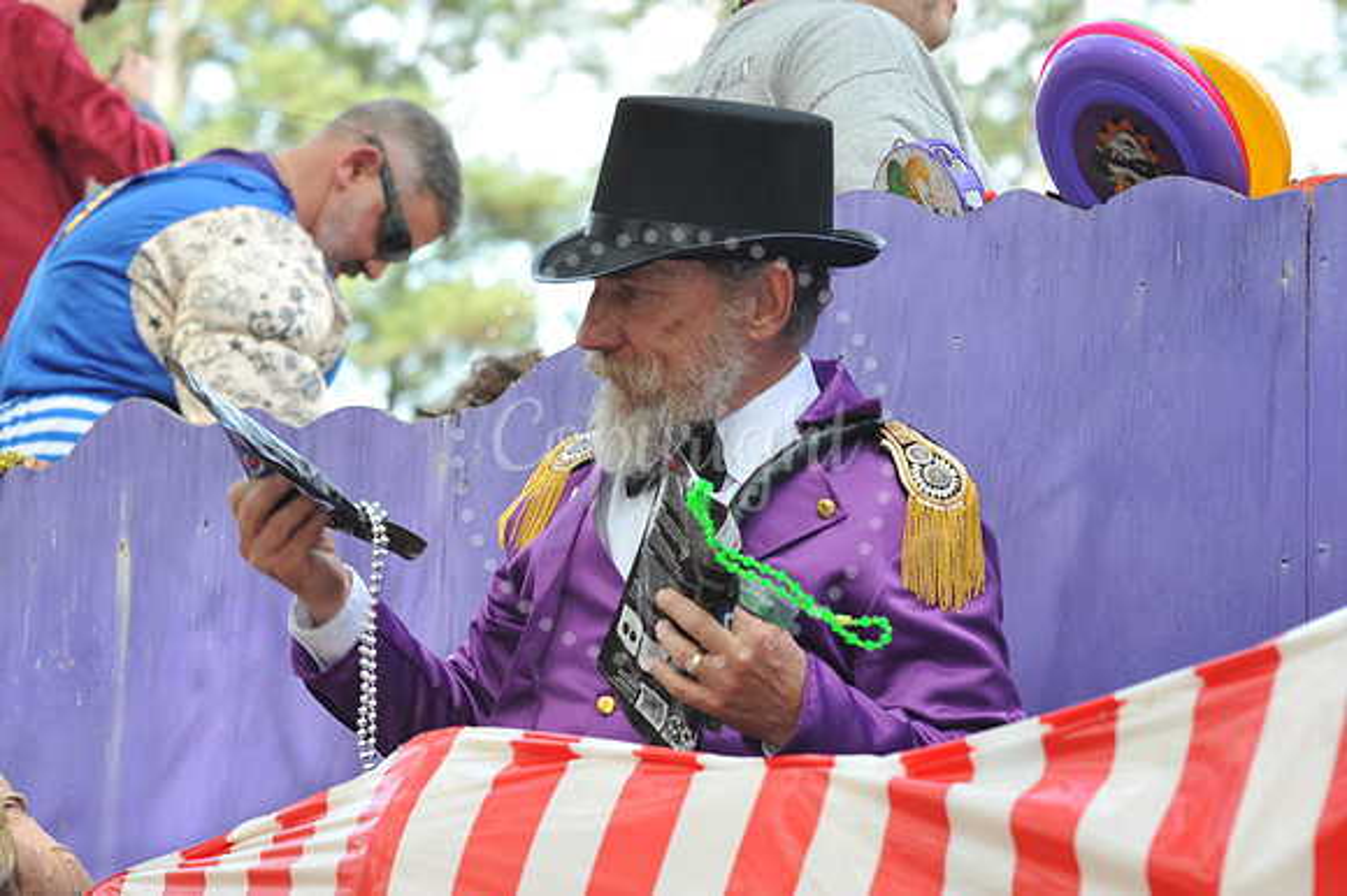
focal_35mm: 135
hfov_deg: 15.2
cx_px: 674
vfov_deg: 10.1
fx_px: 5048
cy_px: 448
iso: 250
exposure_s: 1/80
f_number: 9
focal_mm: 135
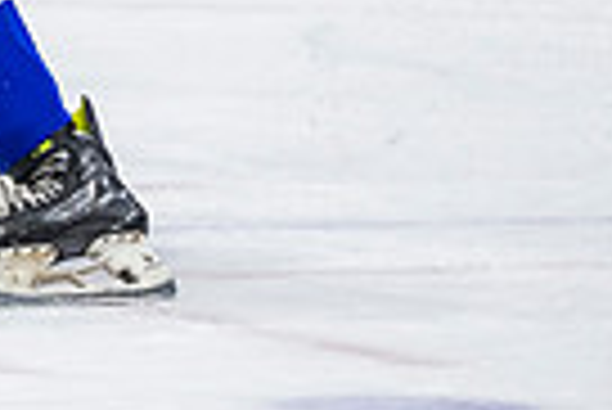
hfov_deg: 2.1
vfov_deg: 1.4
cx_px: -450
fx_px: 16712
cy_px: -324
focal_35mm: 982
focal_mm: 185
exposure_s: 1/800
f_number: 3.2
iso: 1600
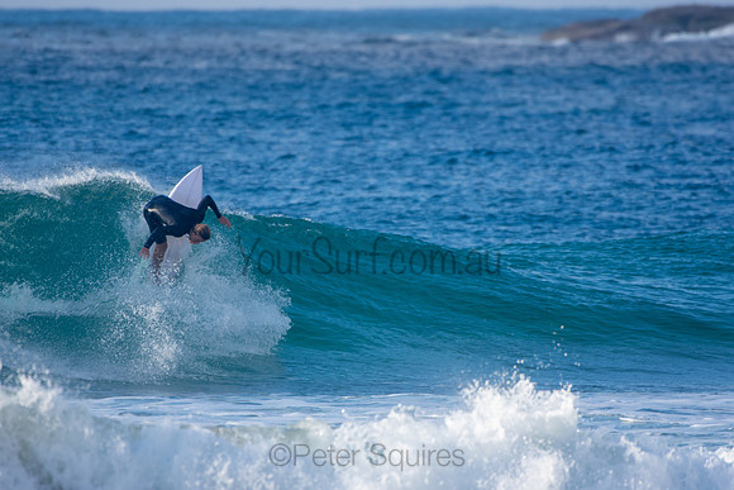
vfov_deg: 1.7
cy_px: 245
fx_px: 16054
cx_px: 367
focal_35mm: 787
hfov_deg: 2.6
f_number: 5.6
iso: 220
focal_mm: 500
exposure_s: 1/640
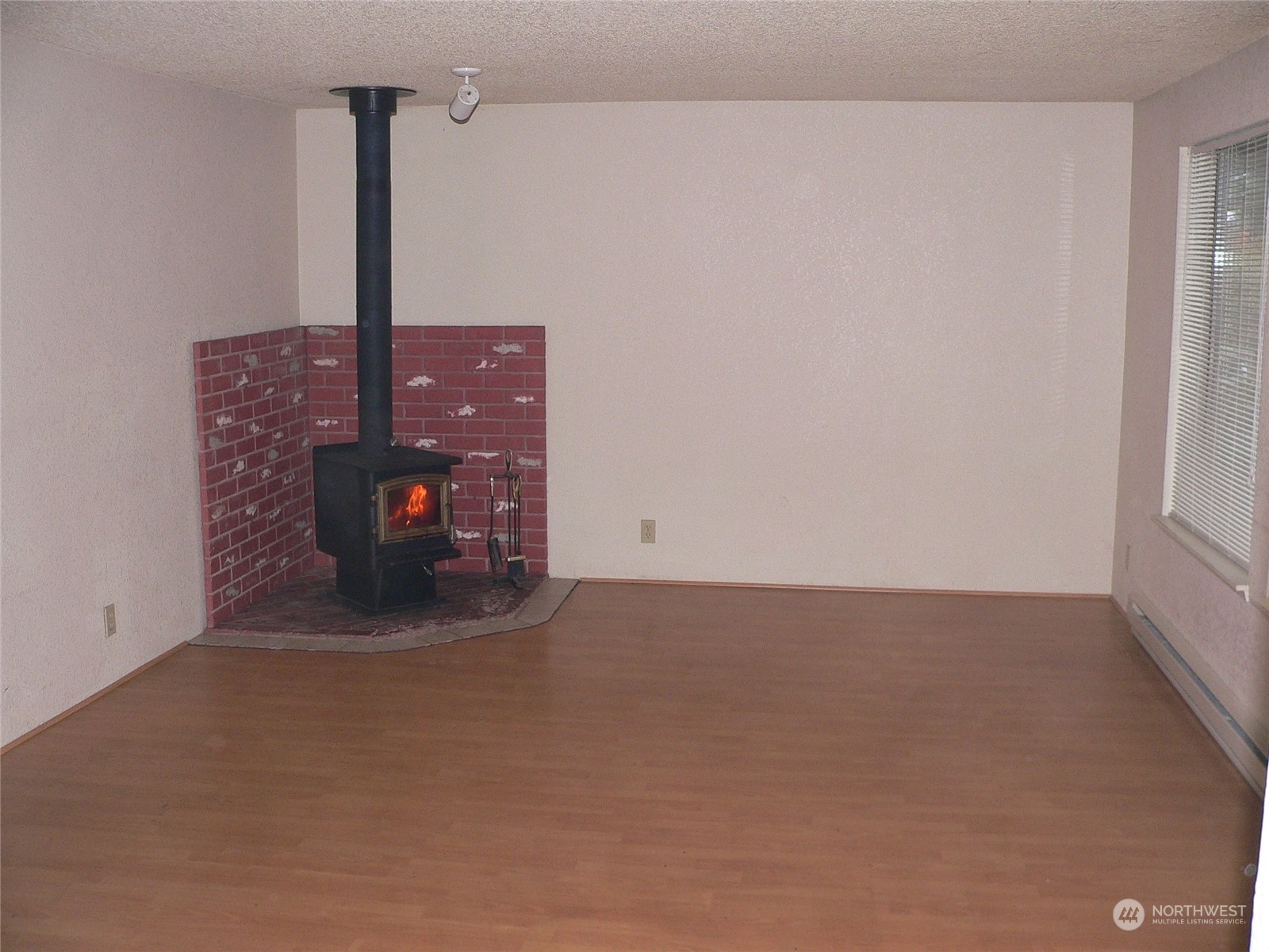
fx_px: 1320
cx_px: 634
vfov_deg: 39.7
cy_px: 476
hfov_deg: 51.4
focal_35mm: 36
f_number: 2.8
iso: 200
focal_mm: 6
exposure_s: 1/60
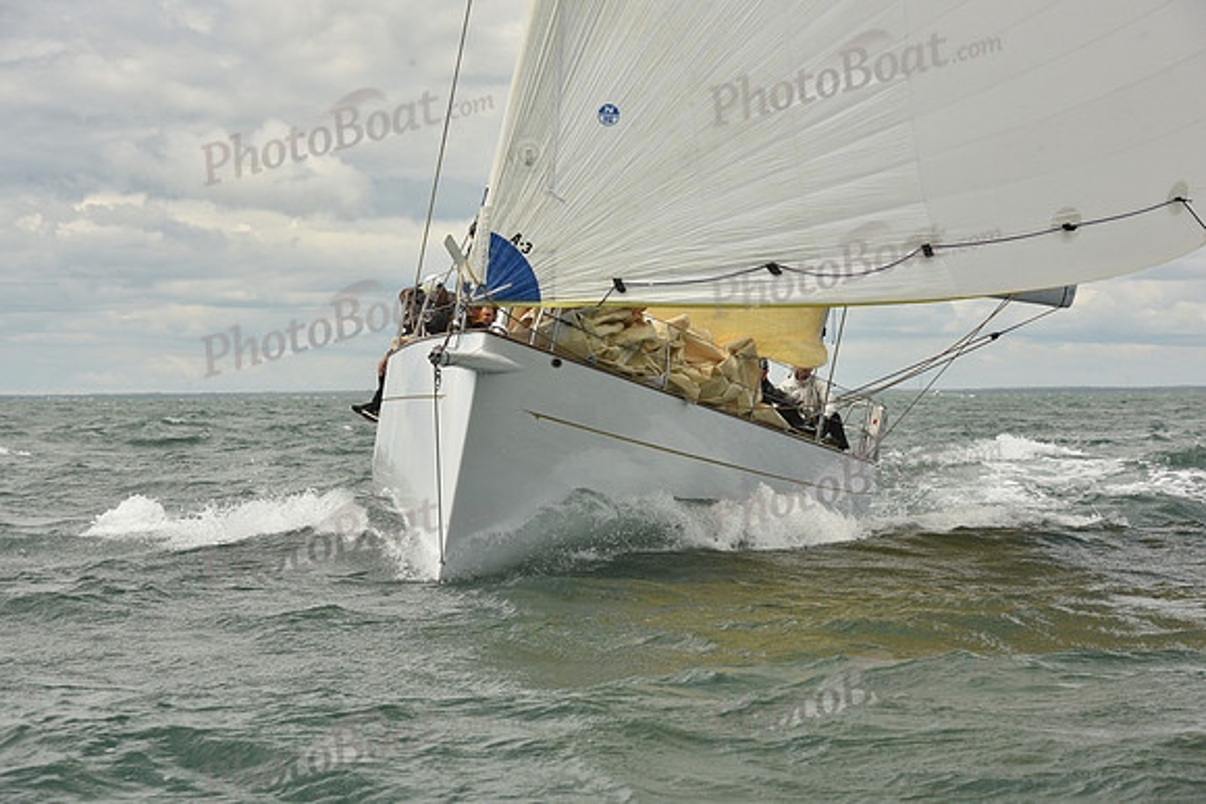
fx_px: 4523
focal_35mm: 135
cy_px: 402
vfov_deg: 10.2
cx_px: 603
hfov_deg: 15.2
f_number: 11
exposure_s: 1/800
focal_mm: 135
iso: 320
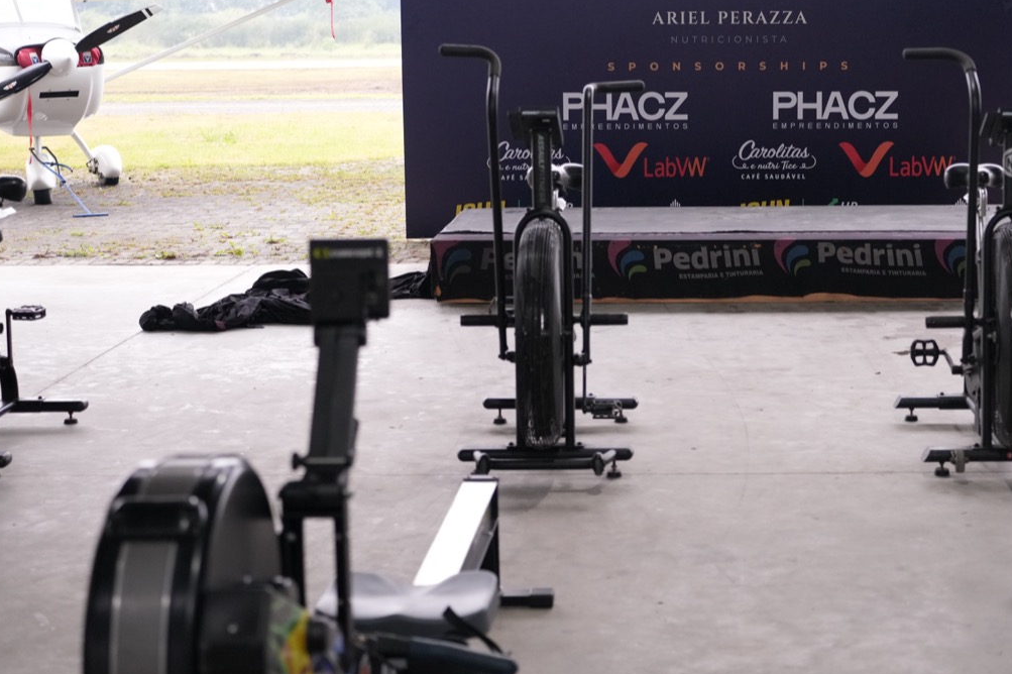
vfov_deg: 20.2
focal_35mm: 67
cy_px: 217
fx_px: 1883
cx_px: 668
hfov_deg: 29.9
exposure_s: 1/160
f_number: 2.8
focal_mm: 42
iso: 2000
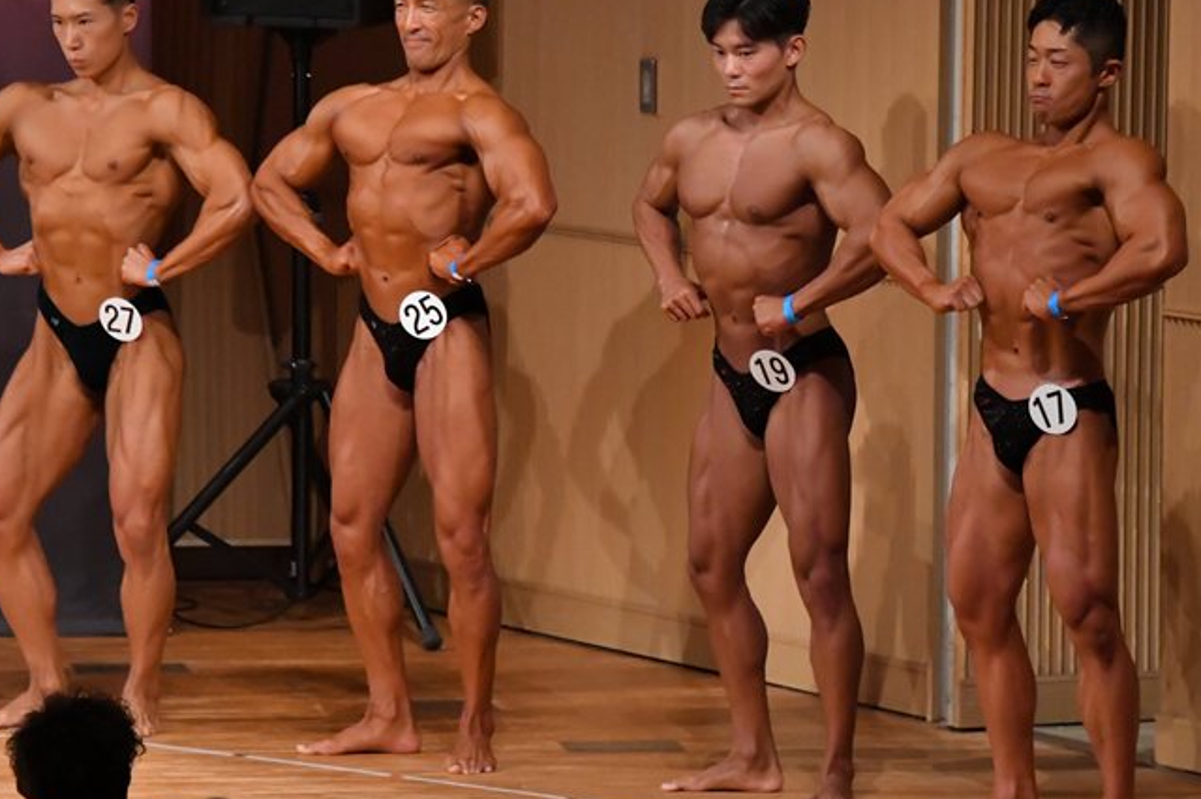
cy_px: 371
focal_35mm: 327
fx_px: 10903
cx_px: 609
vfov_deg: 4.2
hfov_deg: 6.3
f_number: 5.6
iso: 8000
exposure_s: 1/400
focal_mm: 180
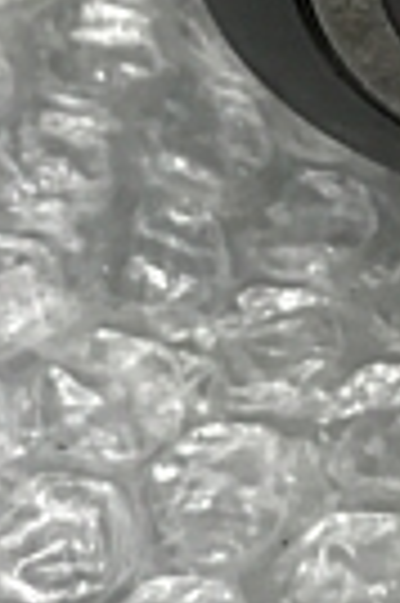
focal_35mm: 139
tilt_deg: -44.1
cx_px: 539
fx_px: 2322
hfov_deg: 9.6
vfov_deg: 13.9
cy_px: -274
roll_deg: -1.6
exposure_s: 1/17
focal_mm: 3.99
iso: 40
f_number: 1.8
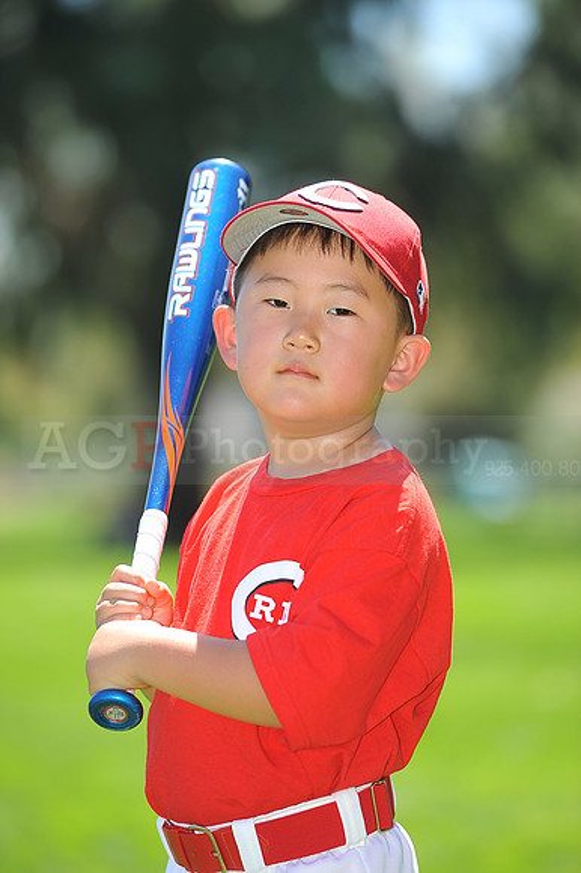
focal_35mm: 200
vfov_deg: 10.3
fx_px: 4847
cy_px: 436
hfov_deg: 6.9
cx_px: 290
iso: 200
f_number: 4.5
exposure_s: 1/500
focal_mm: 200
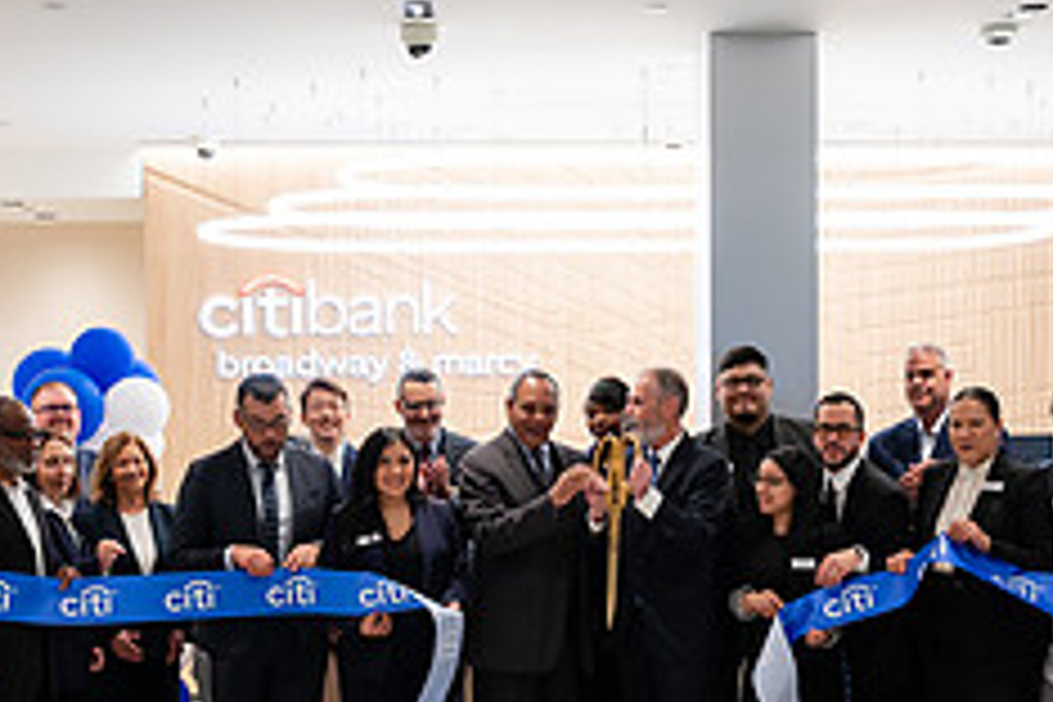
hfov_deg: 33.4
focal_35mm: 60
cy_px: 454
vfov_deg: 22.5
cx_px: 567
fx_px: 1755
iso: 400
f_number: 4
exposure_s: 1/160
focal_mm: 24
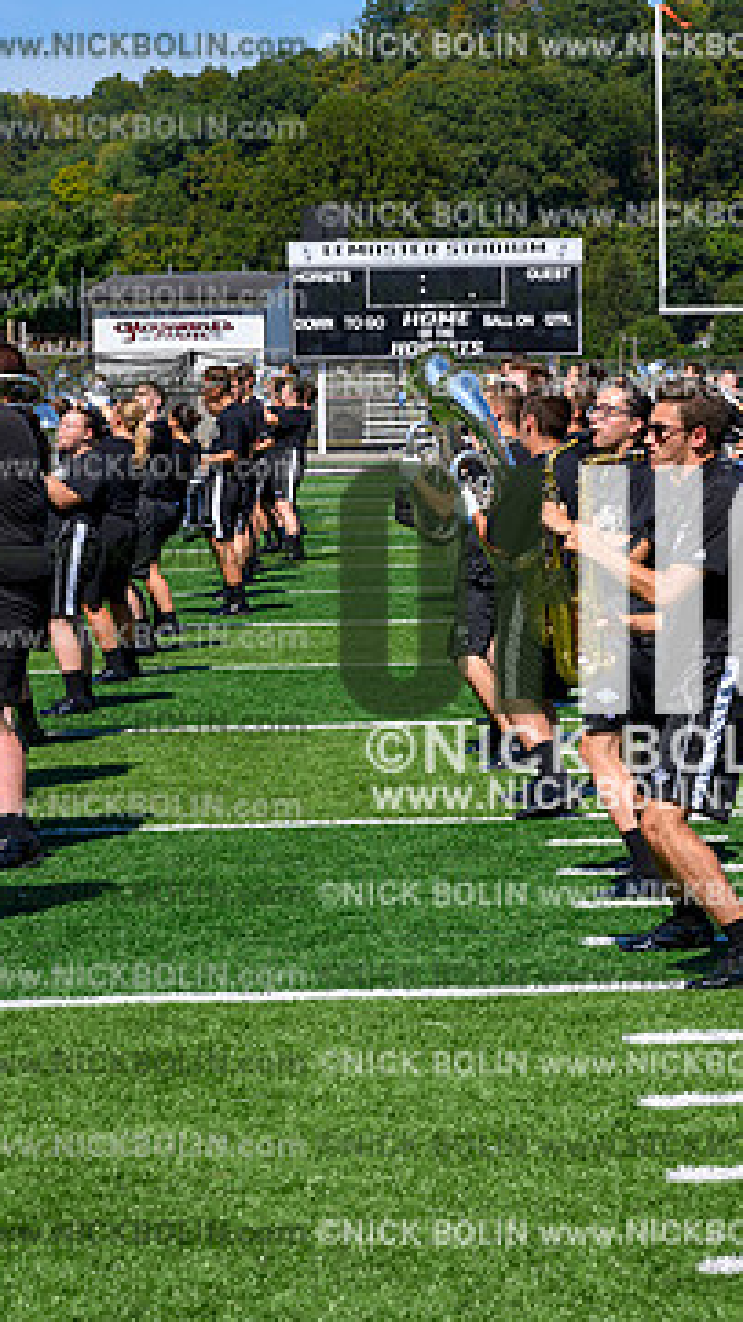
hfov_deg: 10.2
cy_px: 639
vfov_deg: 18.2
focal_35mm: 118
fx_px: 4134
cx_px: 597
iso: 160
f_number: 8
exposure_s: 1/640
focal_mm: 70
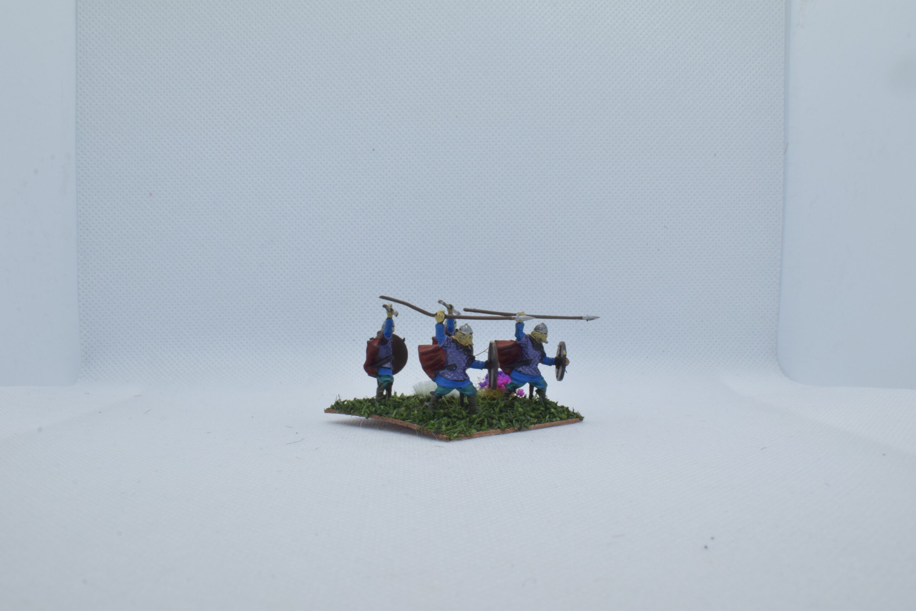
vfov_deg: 38.4
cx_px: 458
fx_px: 878
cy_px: 306
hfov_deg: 55.1
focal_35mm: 34
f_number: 25
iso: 800
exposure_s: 1/60
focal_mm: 23
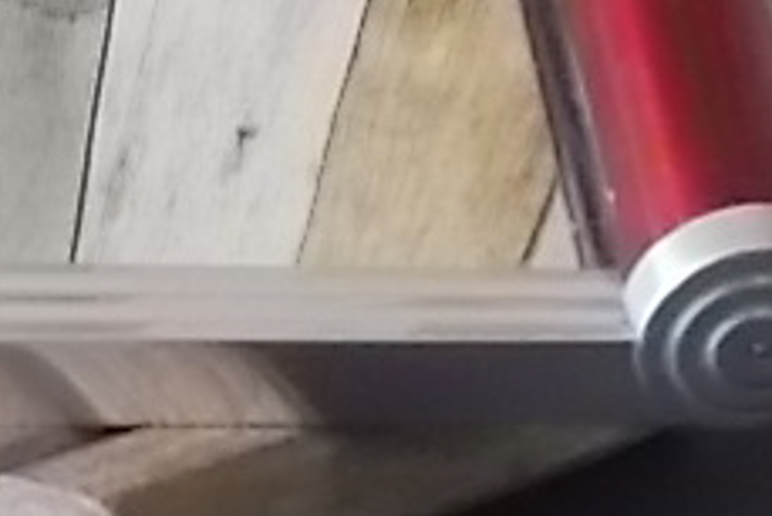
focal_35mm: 192
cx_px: 7
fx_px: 4120
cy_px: 47
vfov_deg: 7.1
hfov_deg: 10.6
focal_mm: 11.8
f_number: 5.3
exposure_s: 1/30
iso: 800
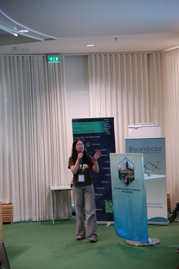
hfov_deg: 18.2
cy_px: 134
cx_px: 90
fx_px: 560
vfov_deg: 27.0
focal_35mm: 75
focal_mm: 50
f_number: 3.2
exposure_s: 1/125
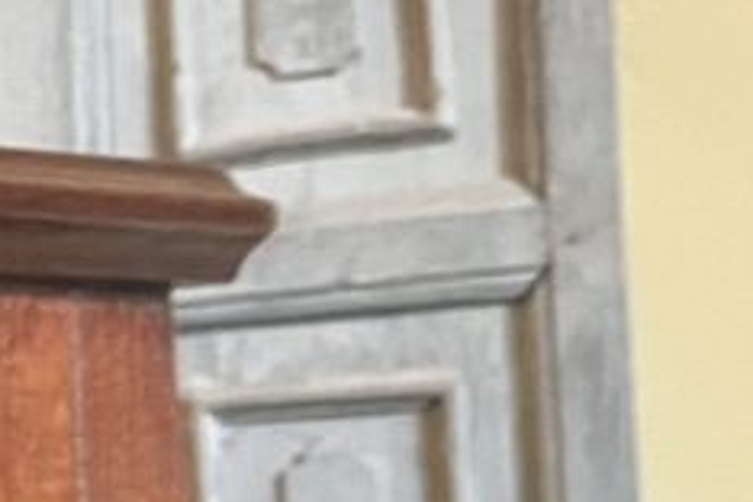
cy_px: 713
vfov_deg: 9.6
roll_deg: +3.0
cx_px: -999
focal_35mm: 140
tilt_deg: -1.0
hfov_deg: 12.1
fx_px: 2928
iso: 500
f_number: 1.6
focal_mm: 4.2
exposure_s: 1/33
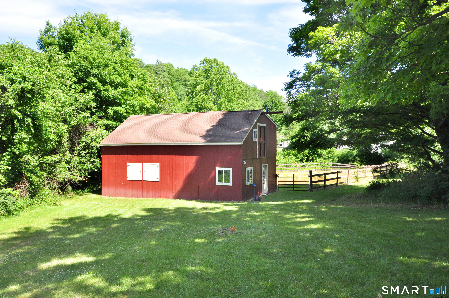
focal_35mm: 30
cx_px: 224
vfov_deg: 43.5
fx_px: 374
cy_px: 149
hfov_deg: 62.0
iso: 800
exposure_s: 1/500
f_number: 8
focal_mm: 20
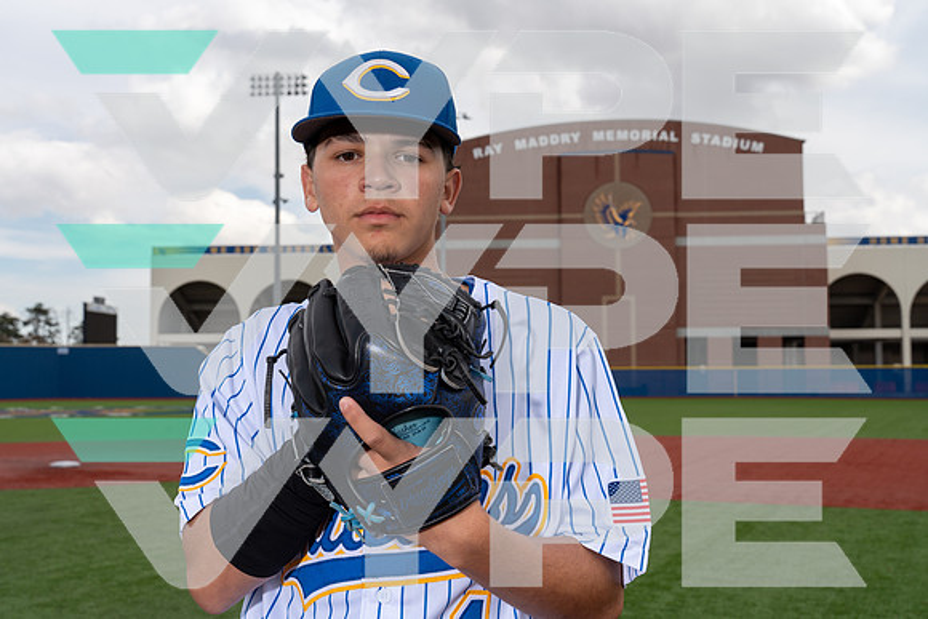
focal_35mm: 41
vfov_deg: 32.6
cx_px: 464
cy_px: 310
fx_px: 1057
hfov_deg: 47.4
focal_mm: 41
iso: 100
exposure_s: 1/250
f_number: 8
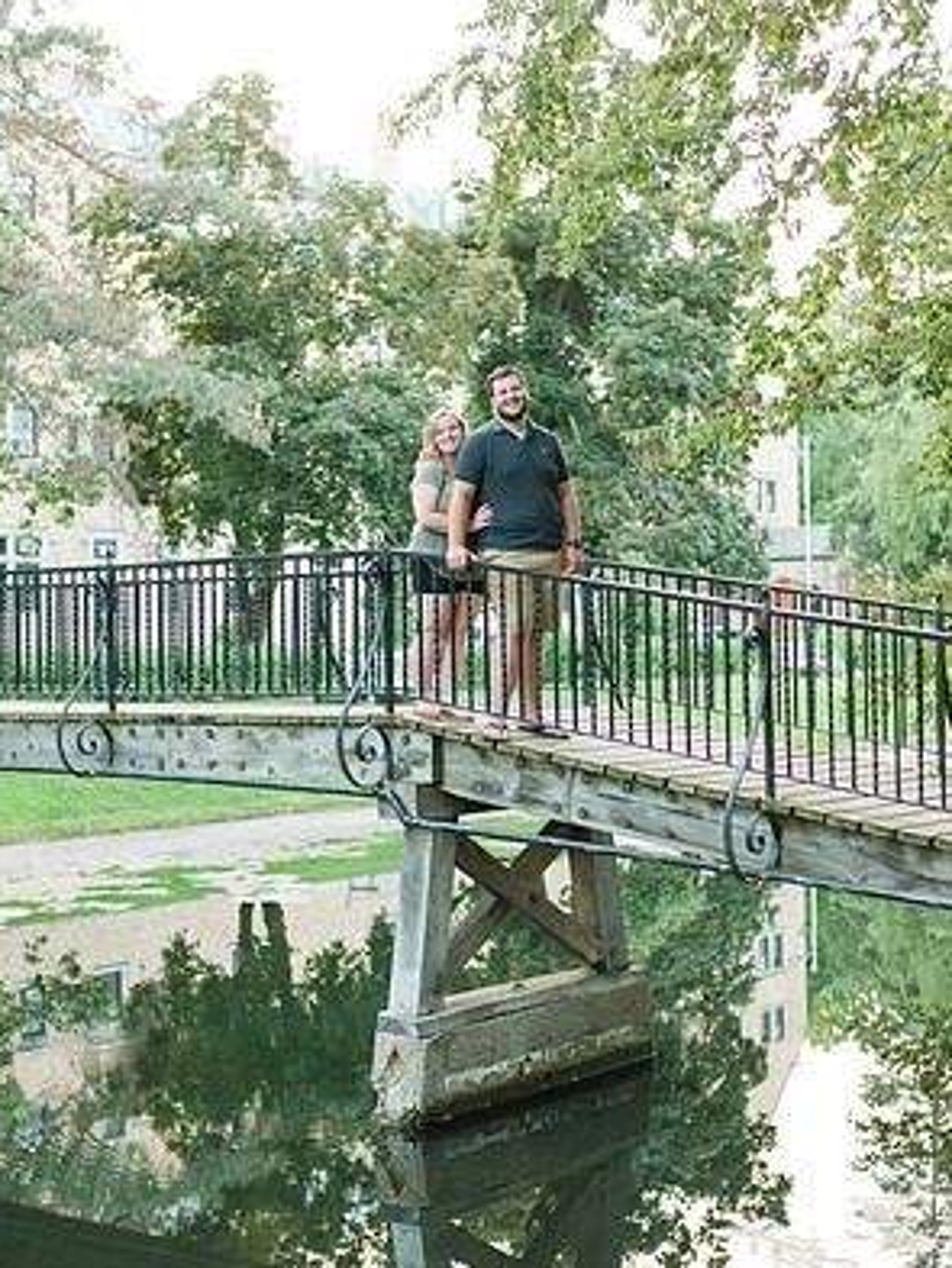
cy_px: 619
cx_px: 473
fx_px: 2016
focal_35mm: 55
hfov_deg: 26.6
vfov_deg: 34.9
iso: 640
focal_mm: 50
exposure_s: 1/160
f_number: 2
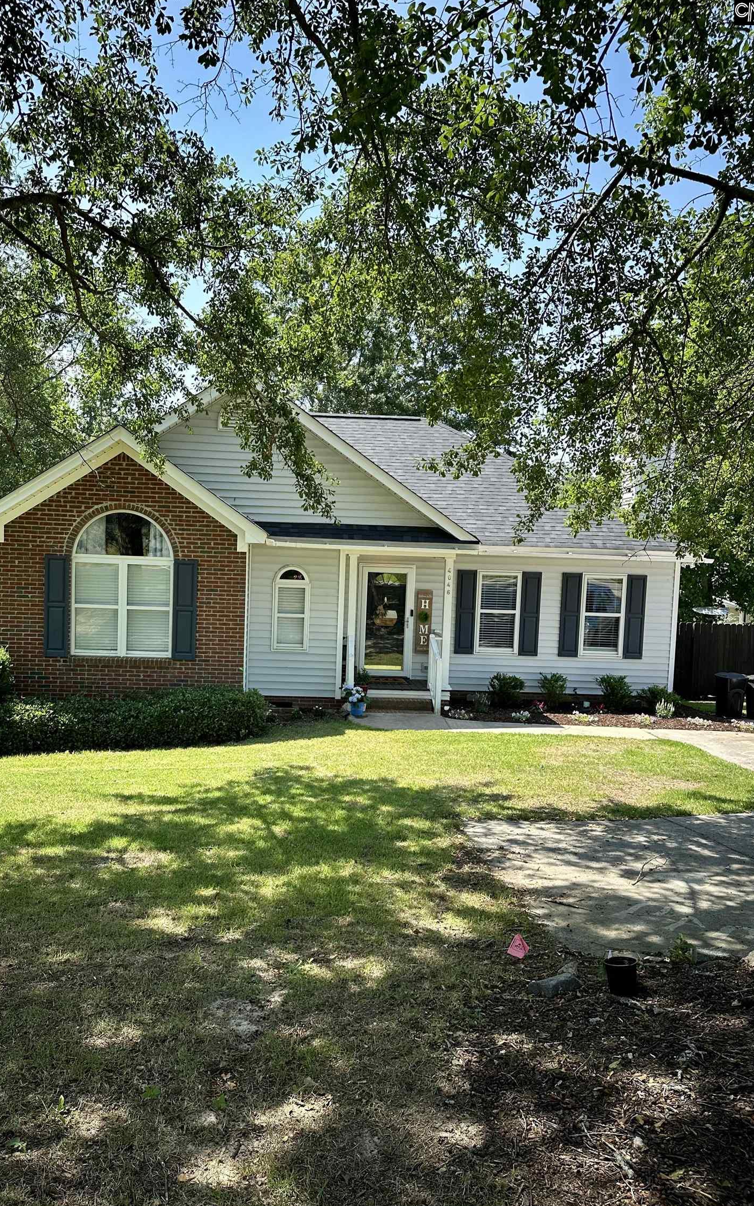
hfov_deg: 47.5
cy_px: 614
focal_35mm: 26
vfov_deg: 70.4
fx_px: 855
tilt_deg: -2.6
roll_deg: -2.0
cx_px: 323
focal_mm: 6.86
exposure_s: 1/1304
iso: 80
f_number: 1.78
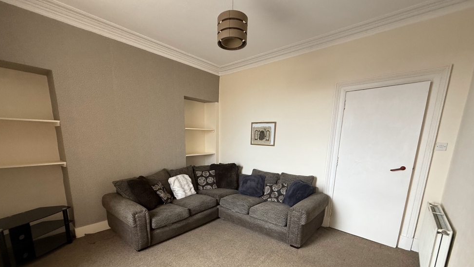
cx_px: 226
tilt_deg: -10.7
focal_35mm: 16
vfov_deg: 65.2
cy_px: 179
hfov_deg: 99.3
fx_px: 201
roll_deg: +0.1
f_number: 2.2
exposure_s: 1/99
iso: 250
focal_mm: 2.22
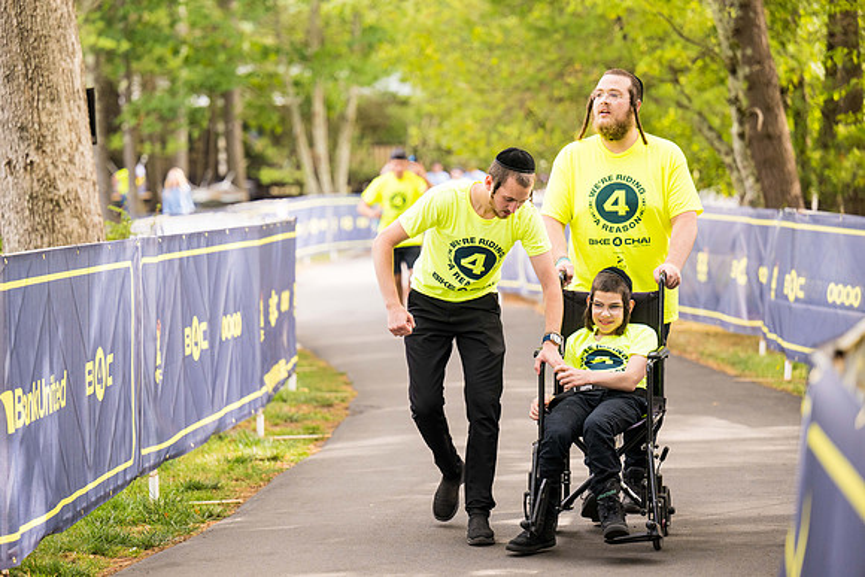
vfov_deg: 12.5
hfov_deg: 18.6
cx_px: 432
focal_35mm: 110
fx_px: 2644
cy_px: 288
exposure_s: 1/1250
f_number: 2.8
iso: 800
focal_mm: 110
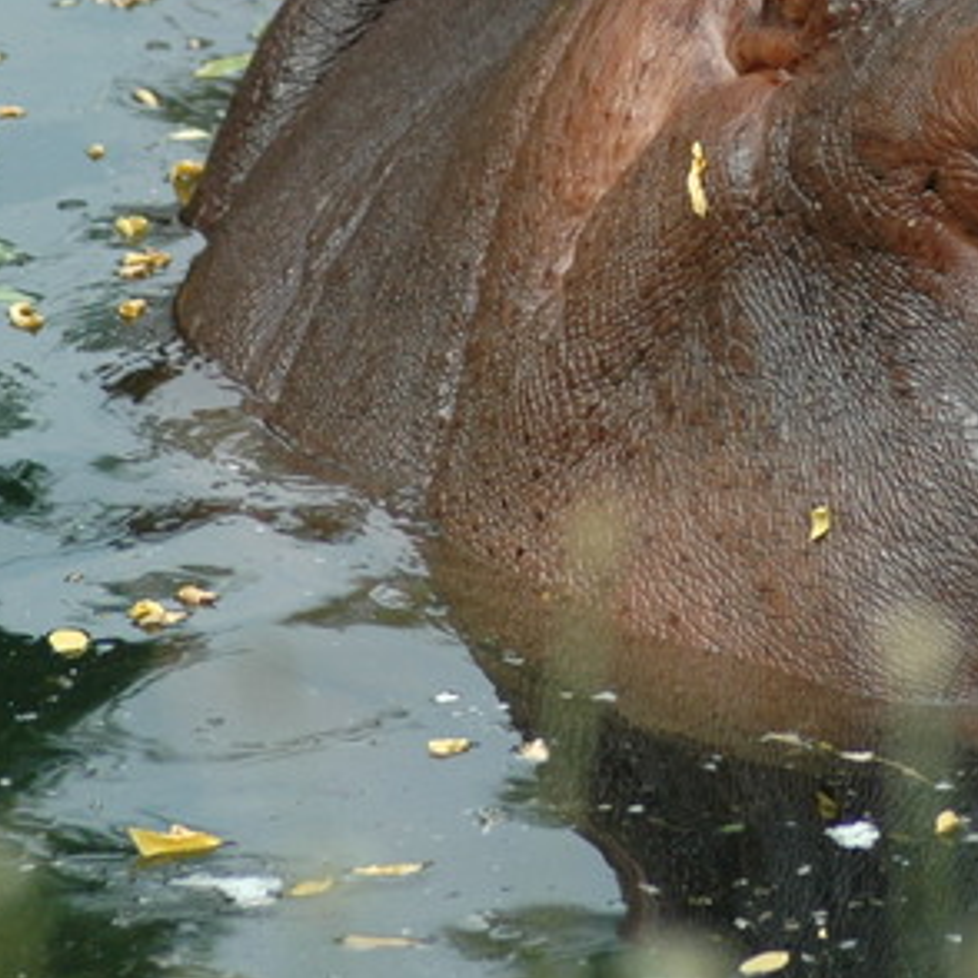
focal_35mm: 527
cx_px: 1053
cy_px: -7
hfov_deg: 3.3
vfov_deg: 3.3
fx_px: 16855
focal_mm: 135
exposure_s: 1/500
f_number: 5.6
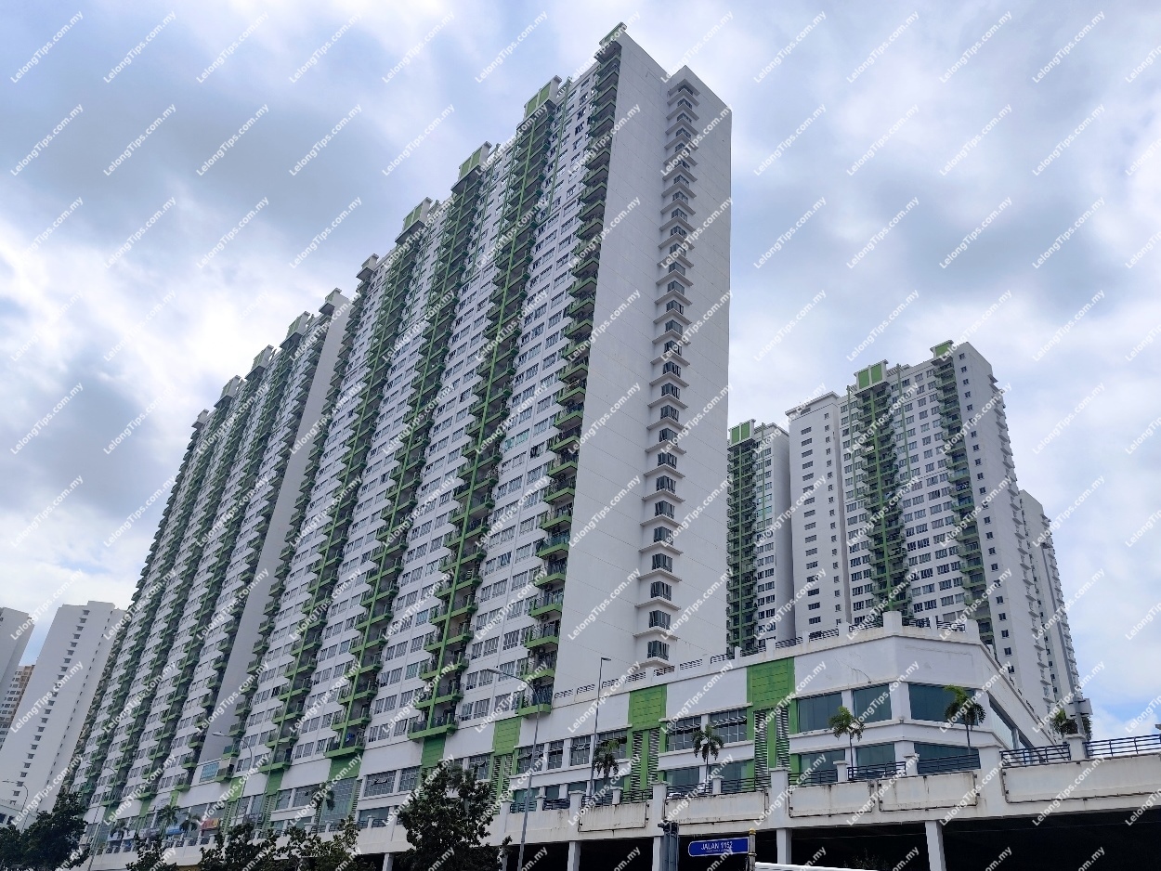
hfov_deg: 73.9
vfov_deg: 58.9
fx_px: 772
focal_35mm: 23
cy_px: 436
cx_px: 580
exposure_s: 1/1648
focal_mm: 6.14
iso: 50
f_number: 1.65
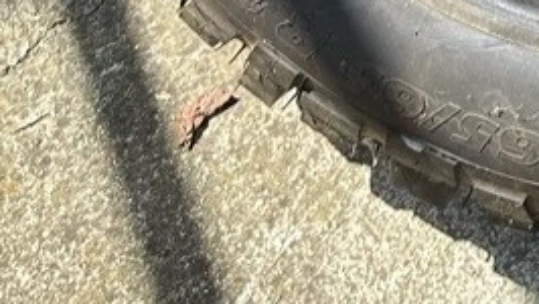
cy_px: -673
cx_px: 948
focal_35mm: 131
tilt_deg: -50.8
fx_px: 1873
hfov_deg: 14.5
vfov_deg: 7.8
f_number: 1.78
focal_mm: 6.86
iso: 80
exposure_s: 1/864
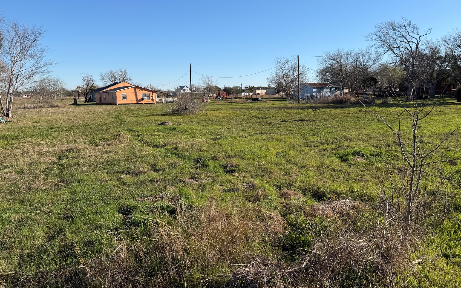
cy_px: 129
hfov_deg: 70.4
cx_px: 234
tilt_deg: -8.1
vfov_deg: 47.5
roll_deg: +0.7
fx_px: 327
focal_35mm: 26
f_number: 1.78
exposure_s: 1/4405
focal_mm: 6.76
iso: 80
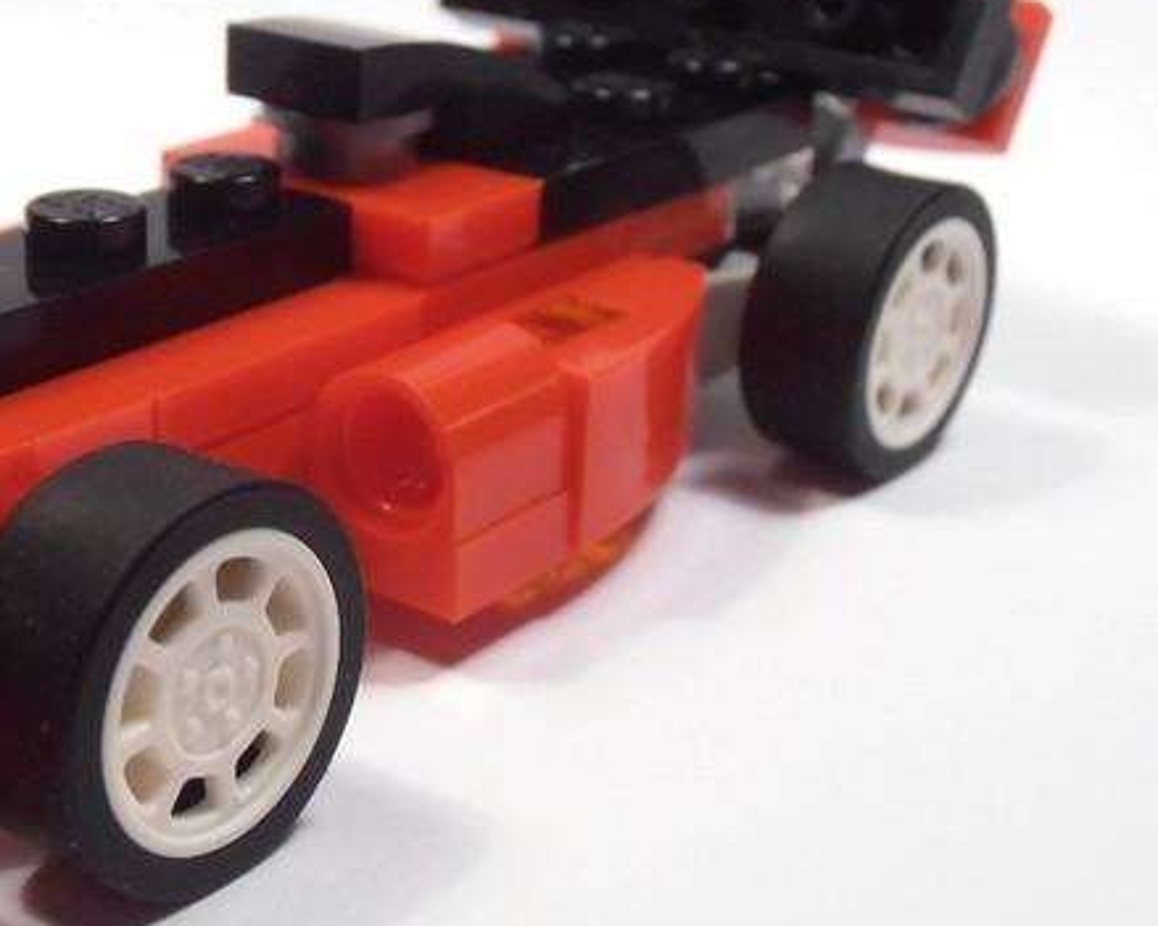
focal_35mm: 74
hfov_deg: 25.3
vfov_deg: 20.7
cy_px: 429
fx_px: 2536
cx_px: 256
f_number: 3.9
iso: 80
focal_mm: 6.61
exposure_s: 1/50
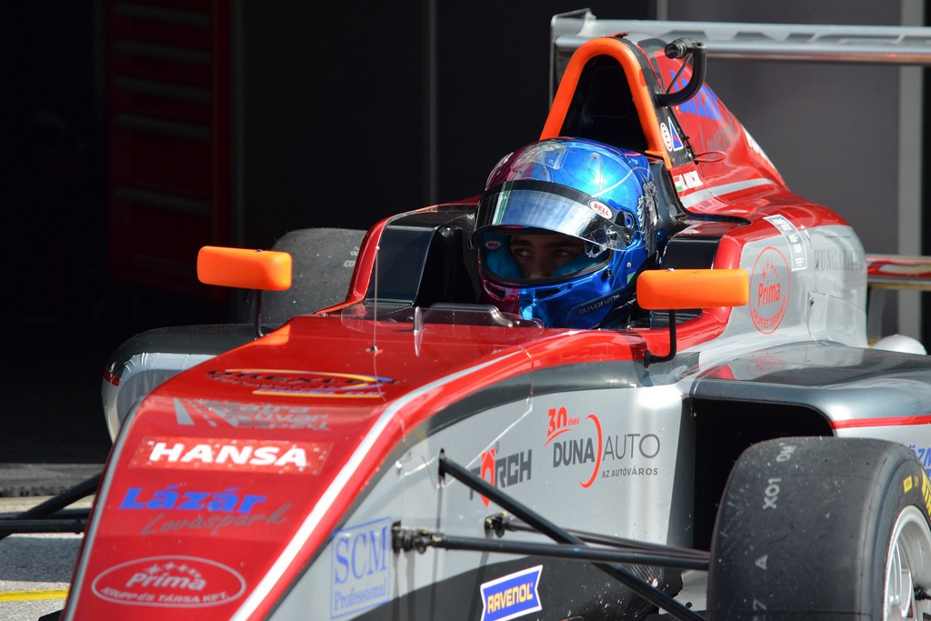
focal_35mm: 330
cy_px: 310
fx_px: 8535
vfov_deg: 4.2
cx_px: 466
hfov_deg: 6.2
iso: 200
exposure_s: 1/800
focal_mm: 220
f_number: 7.1
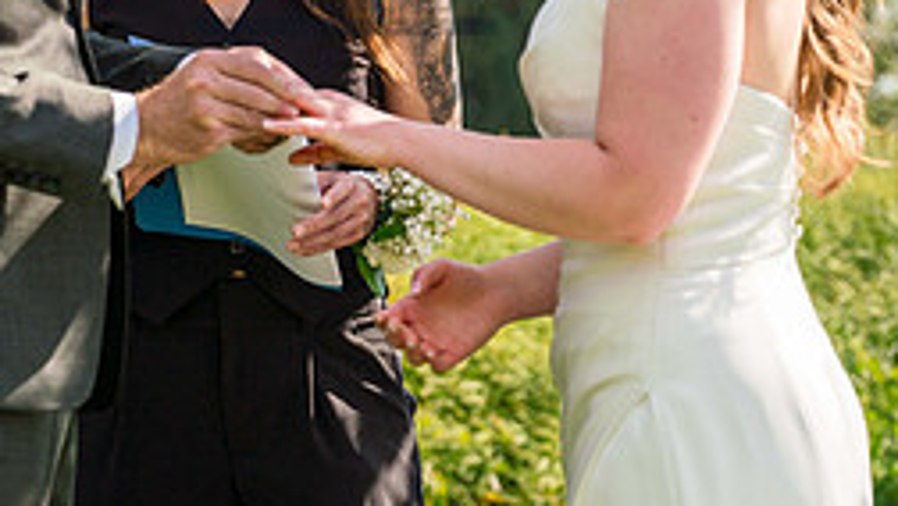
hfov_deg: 9.7
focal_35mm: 222
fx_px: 5288
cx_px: 349
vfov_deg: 5.5
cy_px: -20
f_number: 4.5
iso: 400
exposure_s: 1/1600
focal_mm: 92
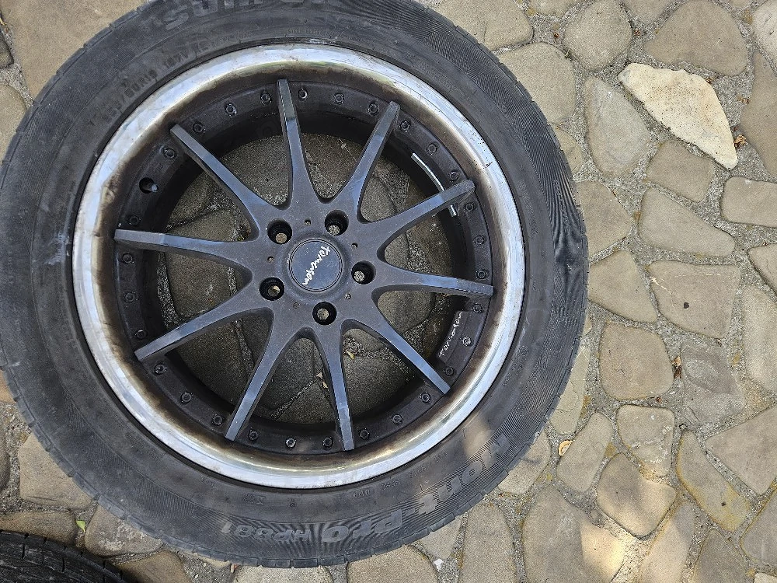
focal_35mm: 23
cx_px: 388
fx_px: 516
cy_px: 292
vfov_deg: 58.9
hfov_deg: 73.9
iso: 25
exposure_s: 1/101
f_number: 1.8
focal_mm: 5.4
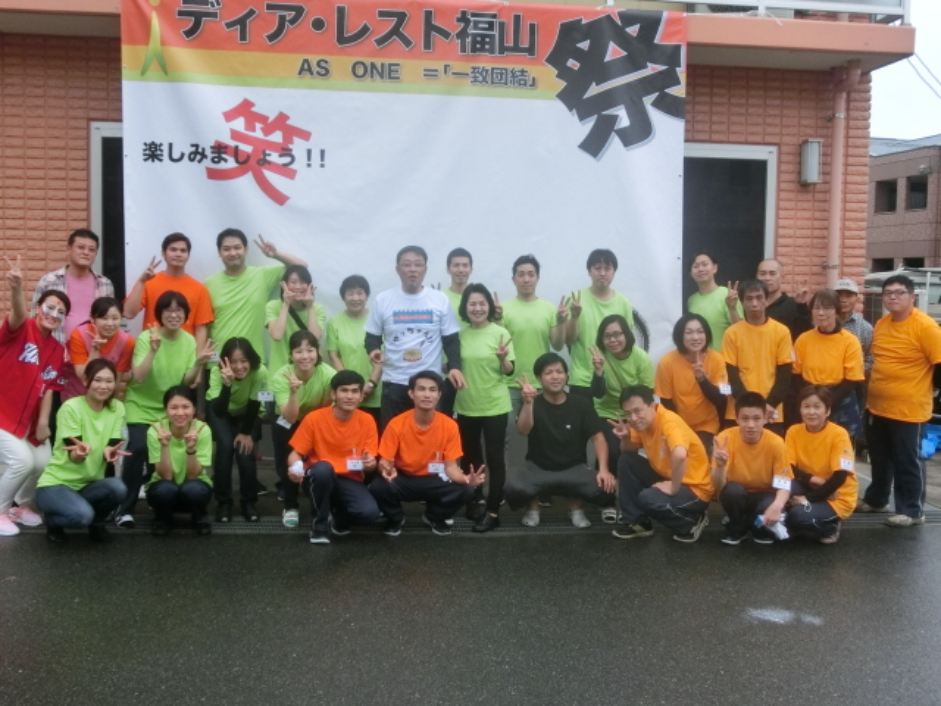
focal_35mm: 38
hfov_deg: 49.0
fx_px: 1033
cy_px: 353
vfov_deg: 37.7
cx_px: 470
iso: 400
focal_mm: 6.67
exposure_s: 1/100
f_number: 3.9
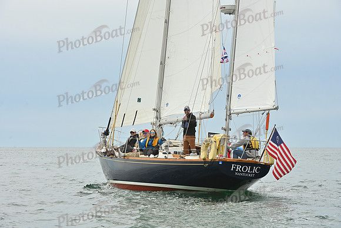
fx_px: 1099
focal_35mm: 116
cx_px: 170
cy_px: 114
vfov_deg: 11.8
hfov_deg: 17.6
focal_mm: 116
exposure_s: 1/800
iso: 320
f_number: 10
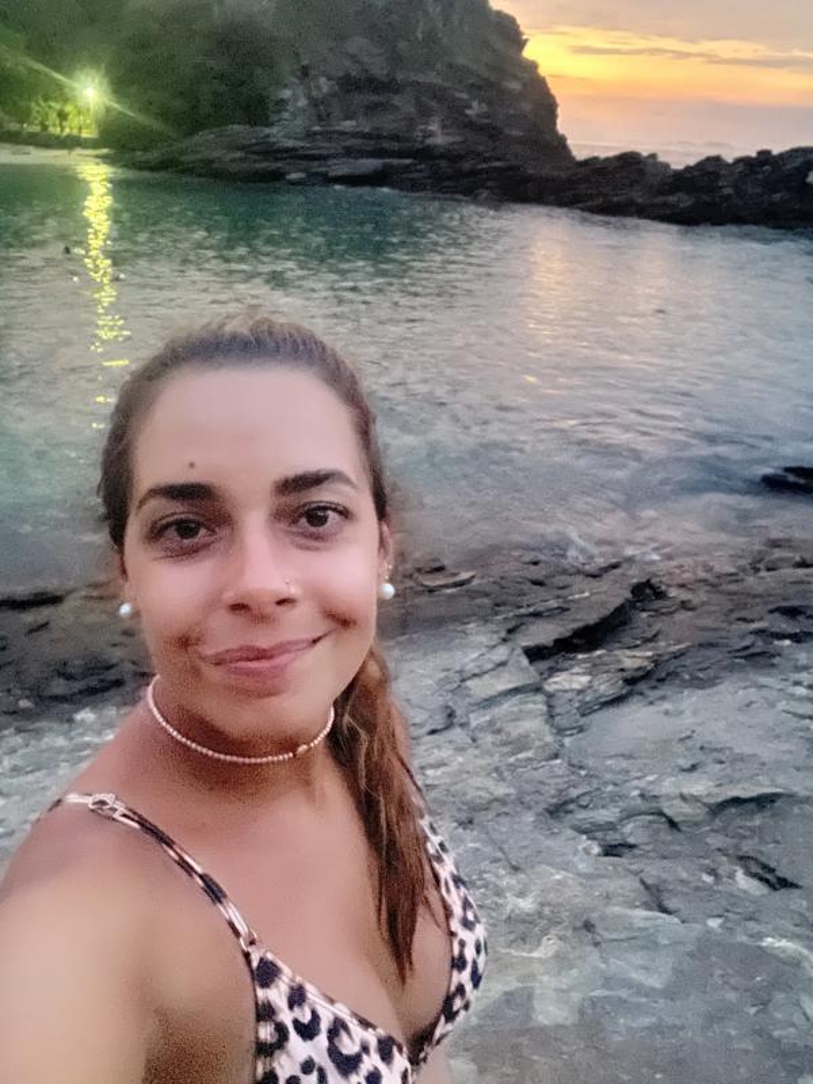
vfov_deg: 60.0
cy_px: 542
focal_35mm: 30
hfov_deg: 46.8
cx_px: 406
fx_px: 939
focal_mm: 2.71
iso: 4000
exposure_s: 1/15
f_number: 2.2
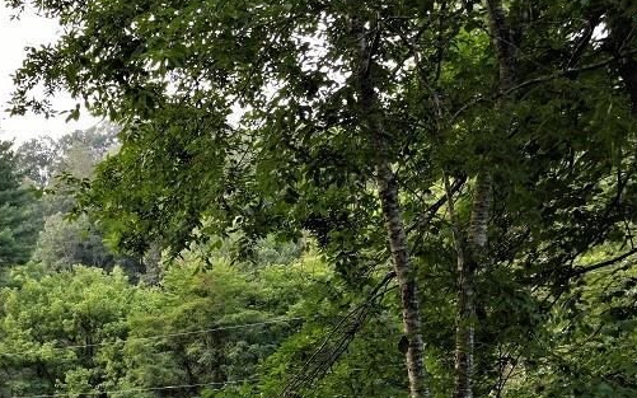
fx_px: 903
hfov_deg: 36.1
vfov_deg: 23.6
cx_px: 42
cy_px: 415
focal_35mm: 52
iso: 160
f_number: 2.8
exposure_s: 1/15
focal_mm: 4.5
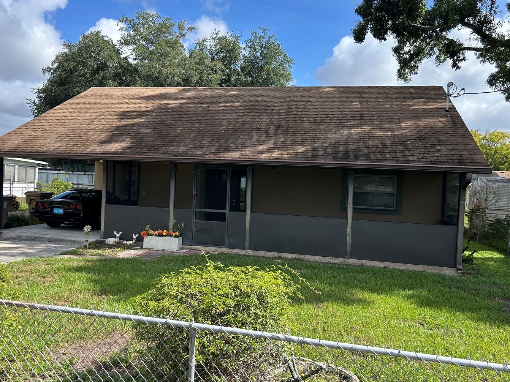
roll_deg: -1.6
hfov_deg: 58.3
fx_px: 457
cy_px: 184
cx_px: 244
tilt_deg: -0.4
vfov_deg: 45.4
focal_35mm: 31
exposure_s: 1/2123
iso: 50
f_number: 1.5
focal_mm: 5.7
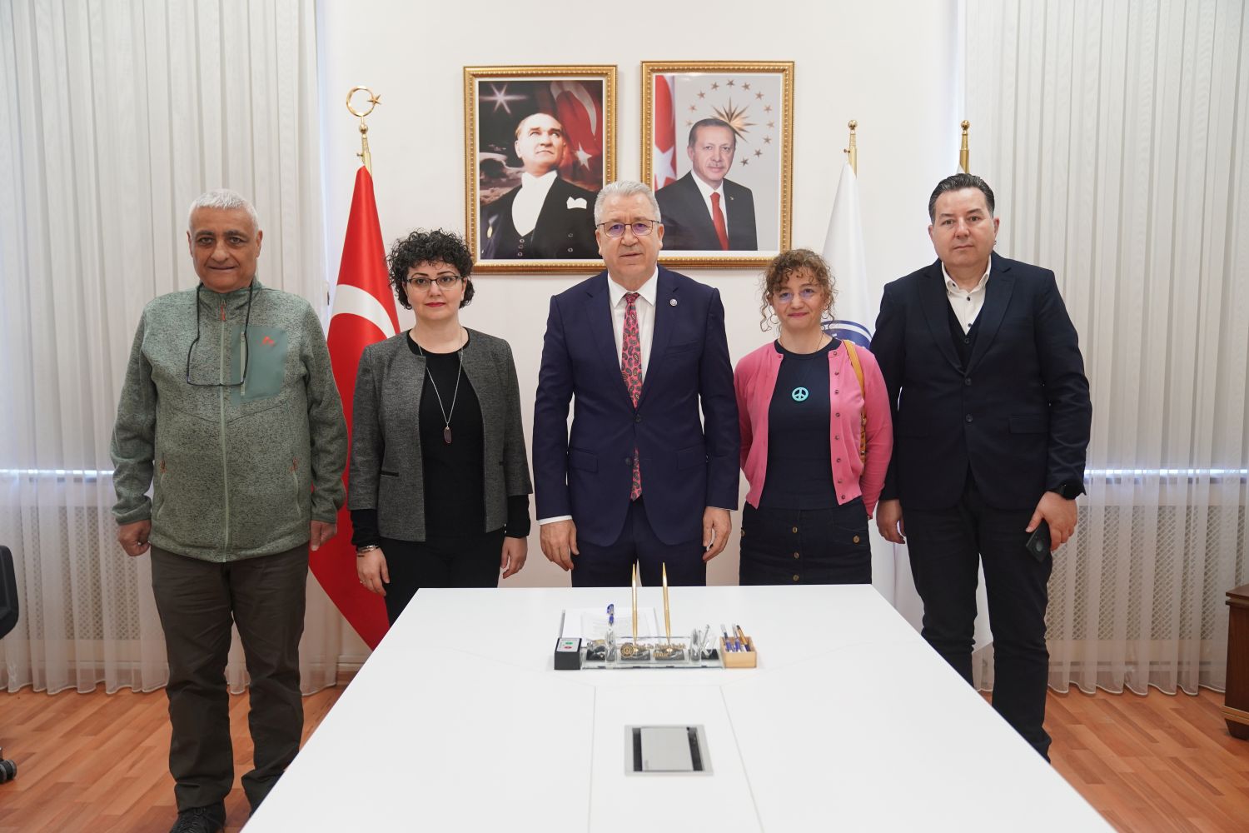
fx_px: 1006
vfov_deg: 45.0
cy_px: 416
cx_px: 624
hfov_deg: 63.7
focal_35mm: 29
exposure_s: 1/125
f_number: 3.2
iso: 1600
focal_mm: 29
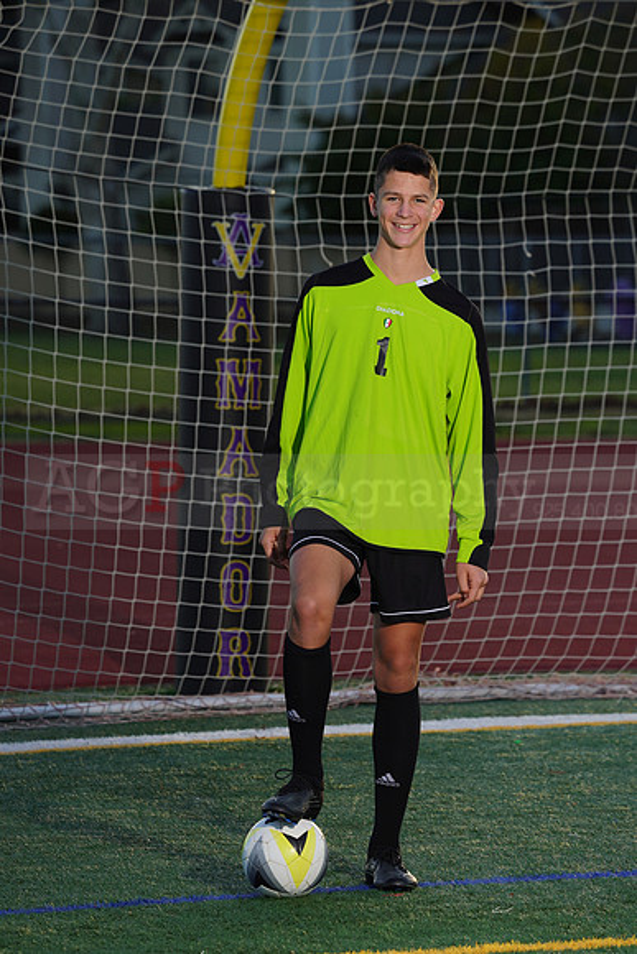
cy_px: 477
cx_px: 318
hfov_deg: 5.3
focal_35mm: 259
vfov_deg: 7.9
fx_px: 6870
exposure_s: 1/200
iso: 100
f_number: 8
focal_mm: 259
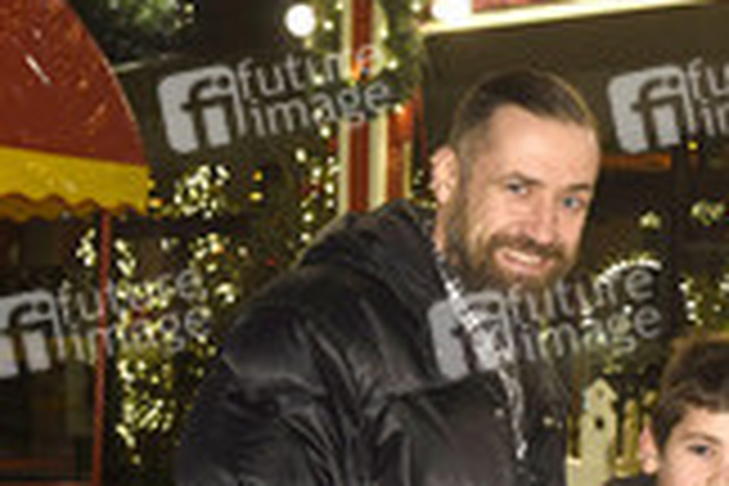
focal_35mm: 89
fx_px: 1802
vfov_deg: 15.2
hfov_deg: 22.5
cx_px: 605
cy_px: 436
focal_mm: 32
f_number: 5.6
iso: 800
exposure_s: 1/60
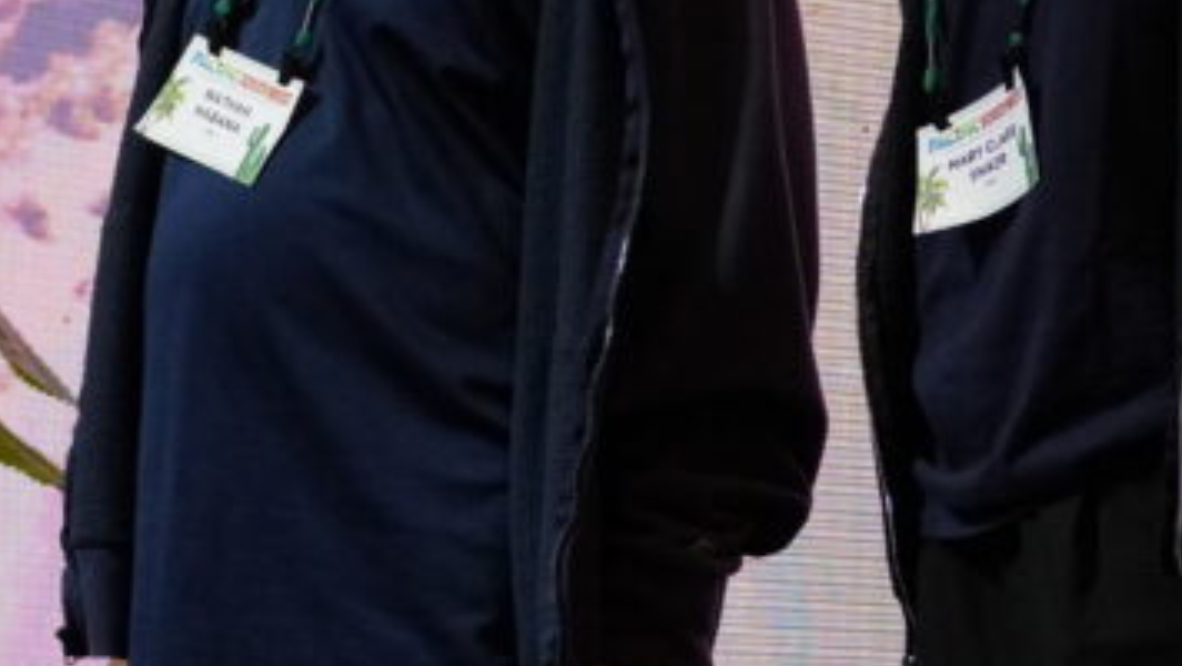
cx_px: 846
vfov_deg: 2.7
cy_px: -125
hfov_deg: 4.8
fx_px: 14203
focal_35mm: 453
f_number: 5
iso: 2500
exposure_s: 1/160
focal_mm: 100
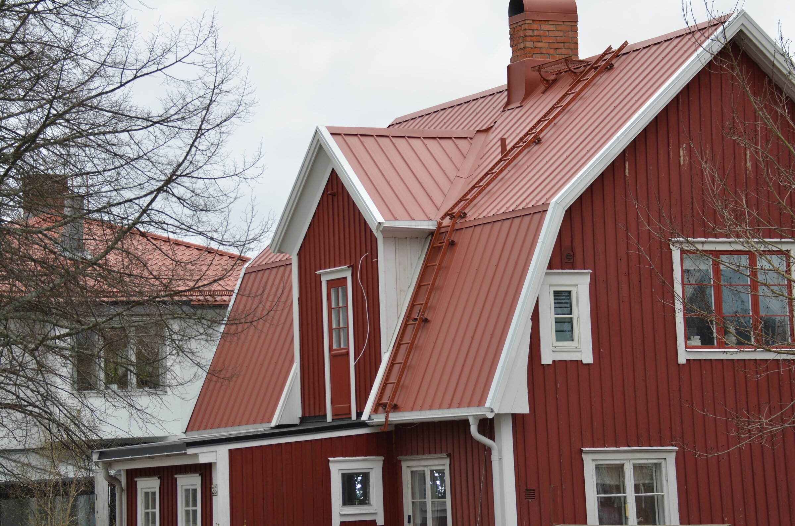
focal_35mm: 117
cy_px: 263
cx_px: 398
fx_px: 2579
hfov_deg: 17.5
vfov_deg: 11.7
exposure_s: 1/250
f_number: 5.6
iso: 100
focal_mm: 78
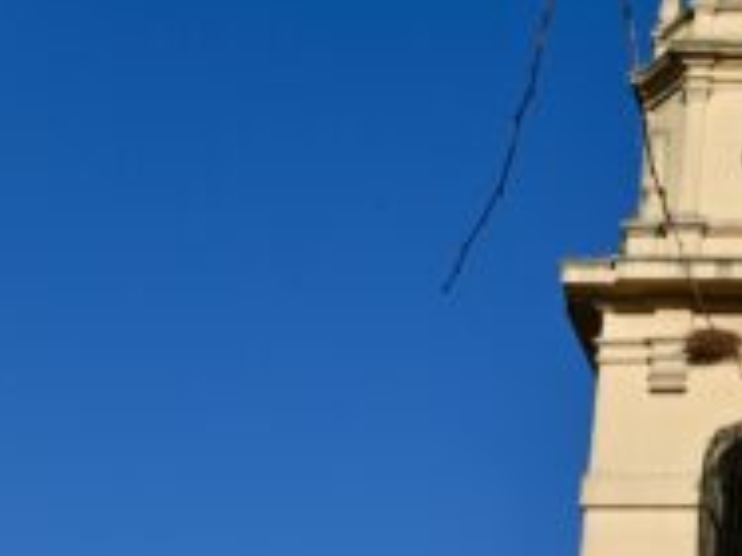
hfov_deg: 16.2
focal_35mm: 106
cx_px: 1246
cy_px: 745
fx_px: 2271
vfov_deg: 13.4
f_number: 13
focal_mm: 24
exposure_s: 1/200
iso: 100
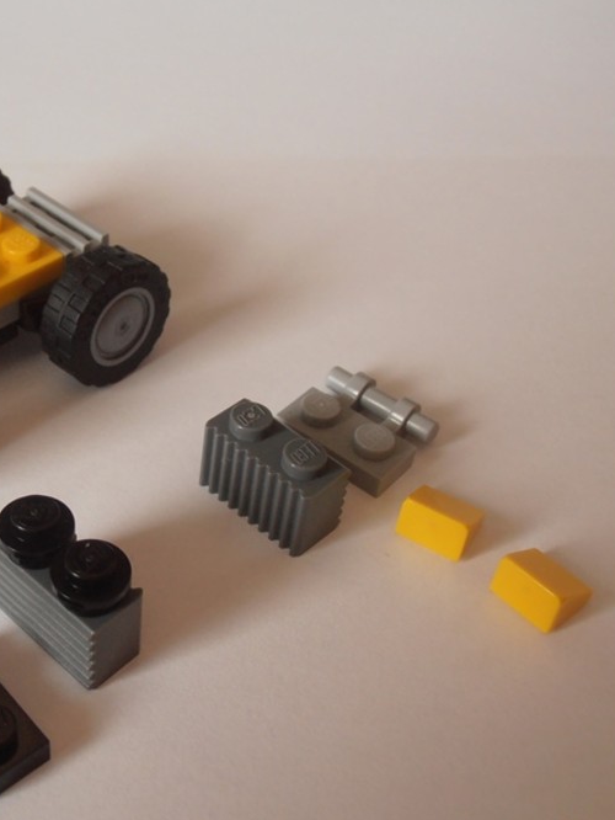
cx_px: 123
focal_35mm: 50
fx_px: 1184
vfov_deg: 38.2
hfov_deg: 28.5
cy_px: 412
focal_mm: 6.61
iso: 125
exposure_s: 1/20
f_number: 3.9
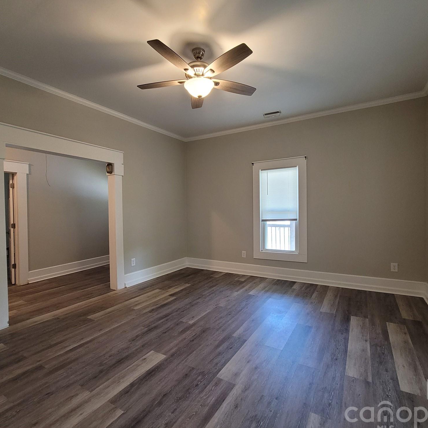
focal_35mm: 16
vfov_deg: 87.4
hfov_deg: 87.4
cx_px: 222
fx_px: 224
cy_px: 213
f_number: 2.2
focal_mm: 2.2
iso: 400
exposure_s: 1/60
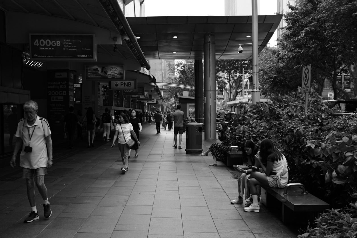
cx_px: 175
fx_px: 436
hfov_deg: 44.5
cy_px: 117
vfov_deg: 30.5
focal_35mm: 44
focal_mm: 43
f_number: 4.5
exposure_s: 1/200
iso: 100
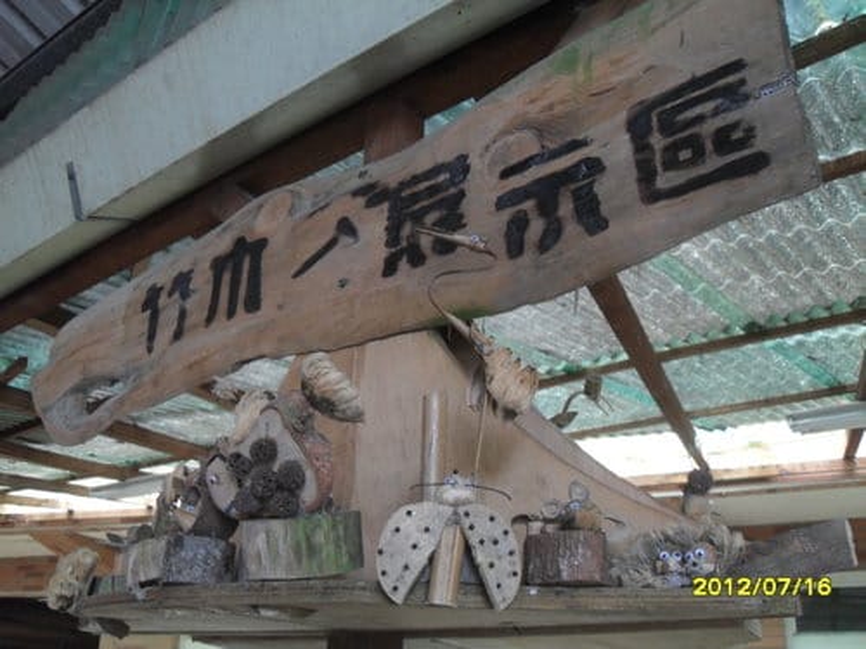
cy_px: 324
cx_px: 433
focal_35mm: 35
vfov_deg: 40.7
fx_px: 876
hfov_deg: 52.6
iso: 160
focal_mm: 6.2
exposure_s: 1/45
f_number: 2.8
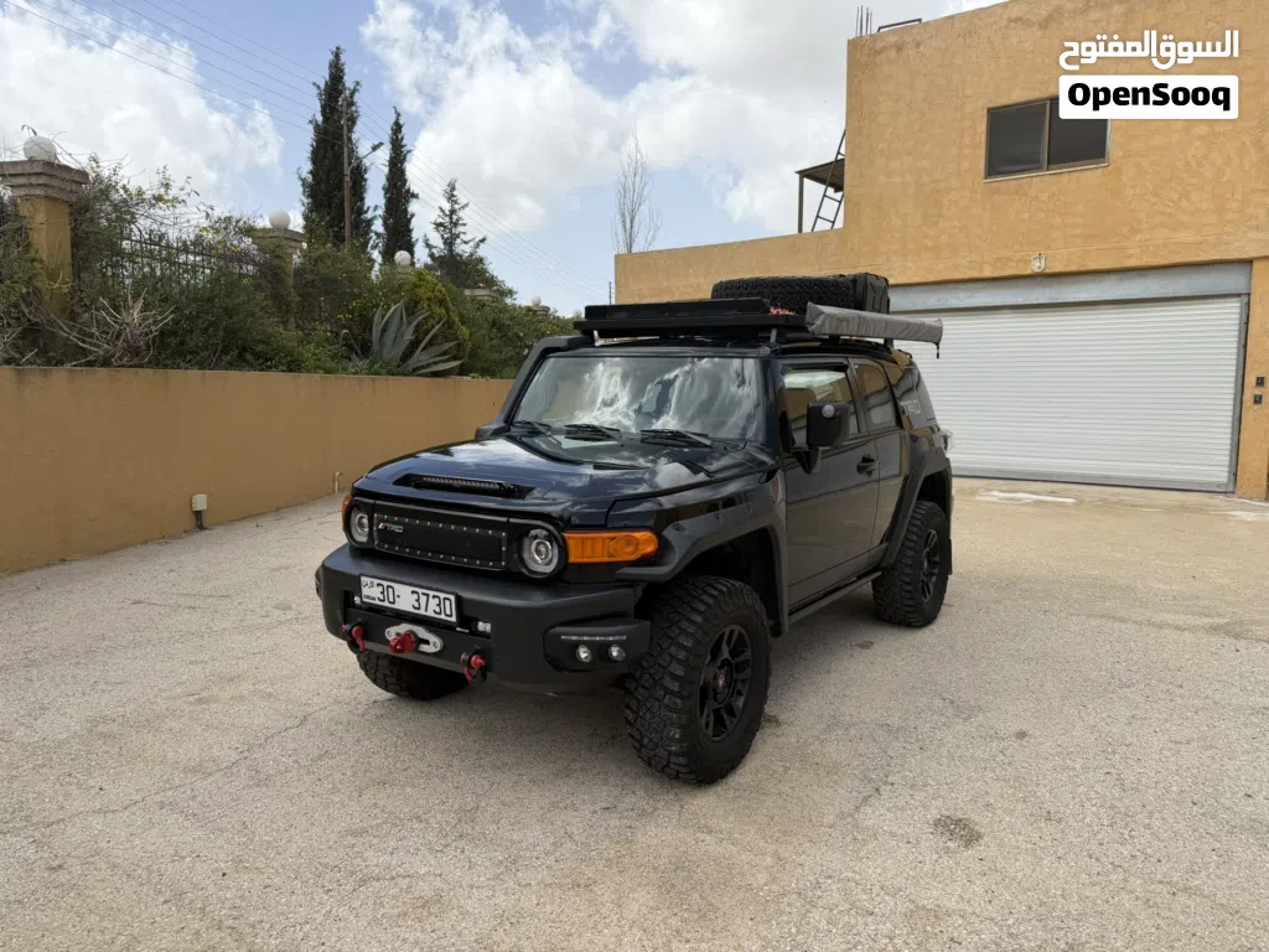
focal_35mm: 24
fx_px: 880
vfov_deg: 56.8
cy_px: 476
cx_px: 634
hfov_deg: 71.6
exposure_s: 1/3425
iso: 80
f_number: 1.78
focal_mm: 6.76
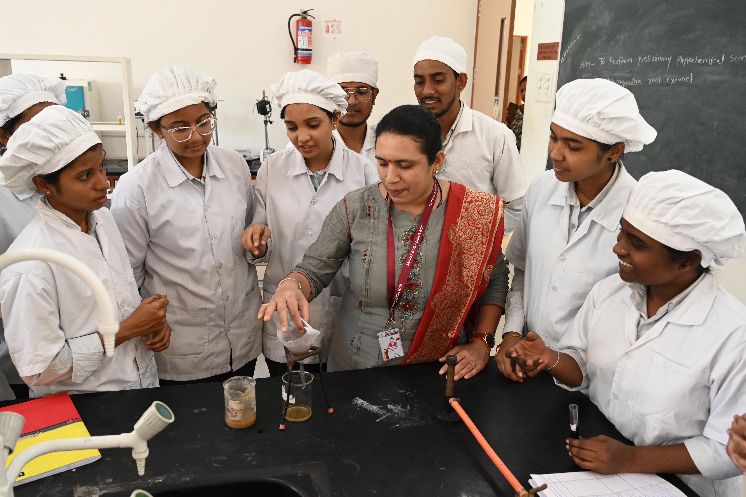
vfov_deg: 42.3
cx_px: 373
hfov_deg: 60.3
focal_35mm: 31
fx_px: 642
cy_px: 248
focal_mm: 31
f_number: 5.6
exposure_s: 1/160
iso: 2500
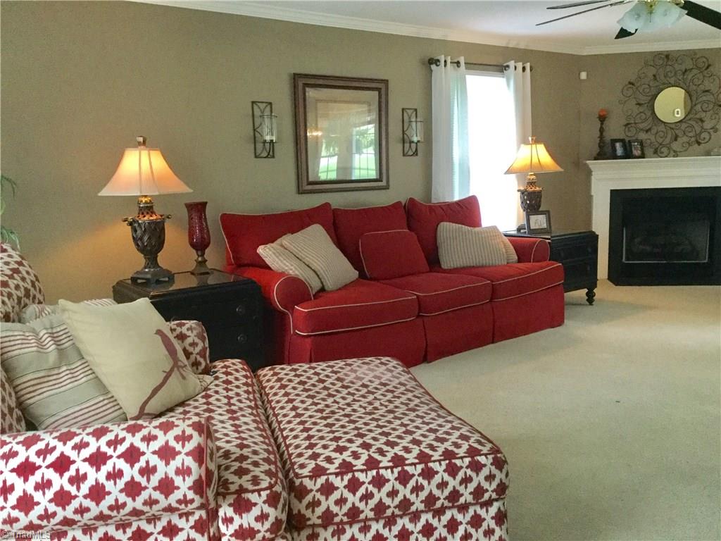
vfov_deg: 45.4
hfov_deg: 58.4
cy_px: 270
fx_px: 646
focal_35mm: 31
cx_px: 360
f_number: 2.4
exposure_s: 1/30
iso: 250
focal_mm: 3.3
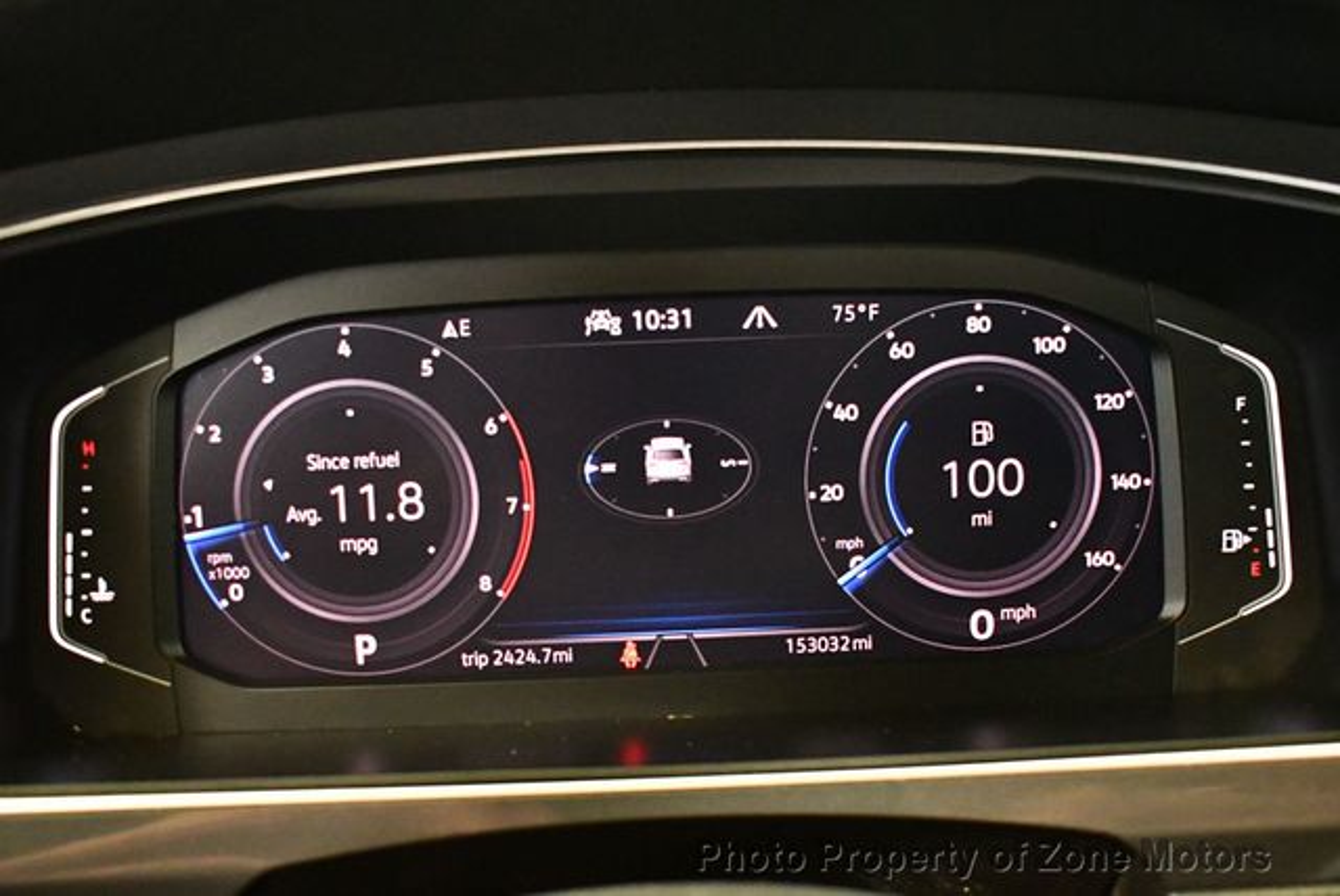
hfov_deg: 46.4
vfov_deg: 32.0
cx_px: 670
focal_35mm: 42
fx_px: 1565
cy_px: 448
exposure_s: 1/60
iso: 8000
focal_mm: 21
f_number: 3.8
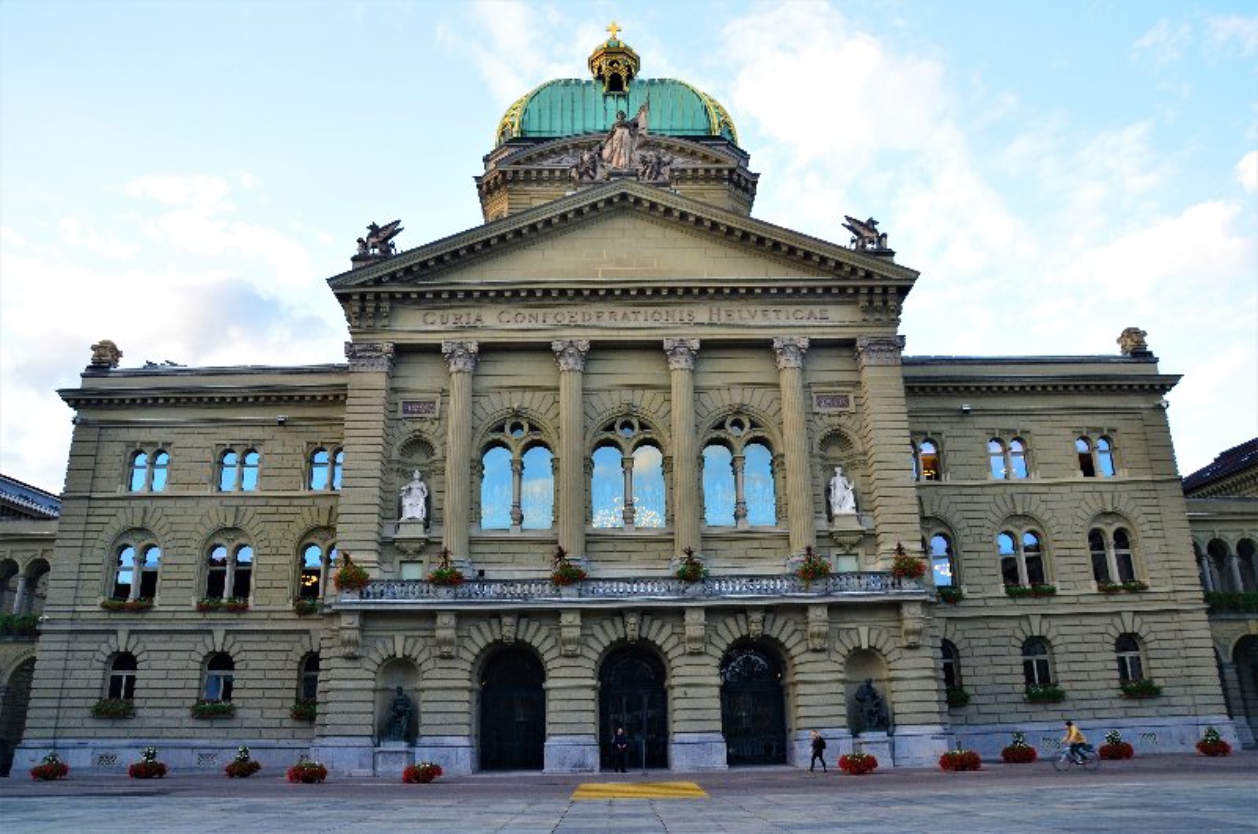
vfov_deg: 47.7
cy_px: 417
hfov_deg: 67.5
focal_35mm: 27
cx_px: 629
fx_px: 942
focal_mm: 18
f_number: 8
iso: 400
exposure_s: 1/50
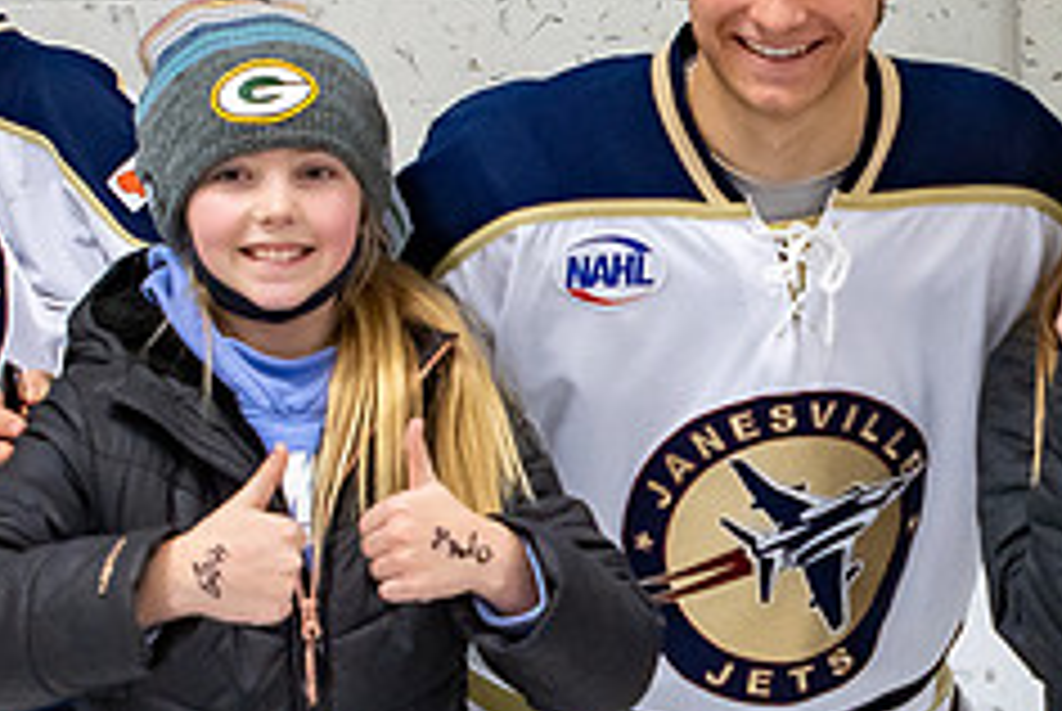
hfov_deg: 15.4
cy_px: 365
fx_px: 3869
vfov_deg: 10.5
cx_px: 986
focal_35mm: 131
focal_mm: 26
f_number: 4.5
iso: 400
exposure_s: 1/250
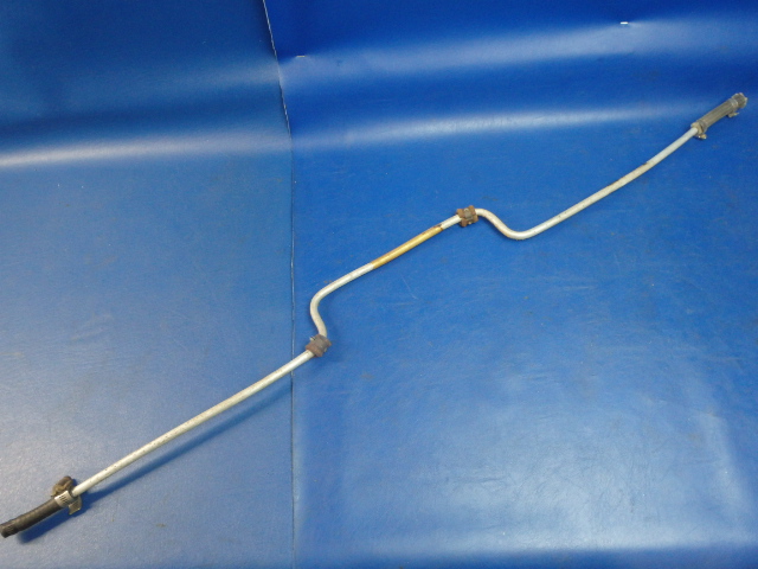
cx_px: 379
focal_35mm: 28
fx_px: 613
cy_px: 284
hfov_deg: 63.4
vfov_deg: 49.7
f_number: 3.9
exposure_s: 1/30
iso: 500
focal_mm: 5
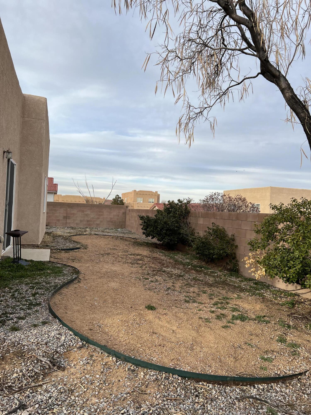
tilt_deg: -0.1
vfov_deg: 67.3
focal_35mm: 26
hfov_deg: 53.1
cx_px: 156
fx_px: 311
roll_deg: -2.4
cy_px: 208
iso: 50
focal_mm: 5.7
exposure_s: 1/2165
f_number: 1.5
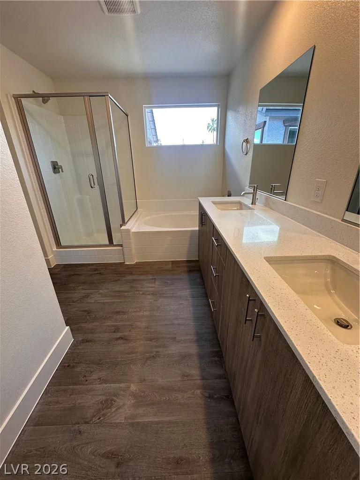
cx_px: 180
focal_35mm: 14
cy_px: 240
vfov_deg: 102.1
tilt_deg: -21.7
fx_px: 194
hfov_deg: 85.7
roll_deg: +0.8
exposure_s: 1/120
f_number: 2.2
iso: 125
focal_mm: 2.22
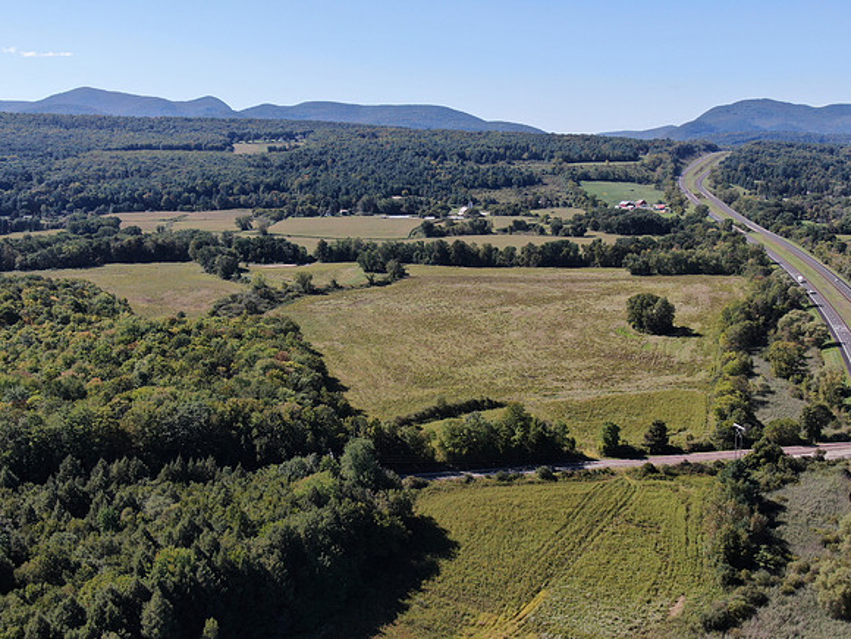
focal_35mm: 39
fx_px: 959
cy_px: 320
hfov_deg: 47.9
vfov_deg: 36.8
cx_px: 426
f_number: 3.4
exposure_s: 1/800
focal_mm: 6.77
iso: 100
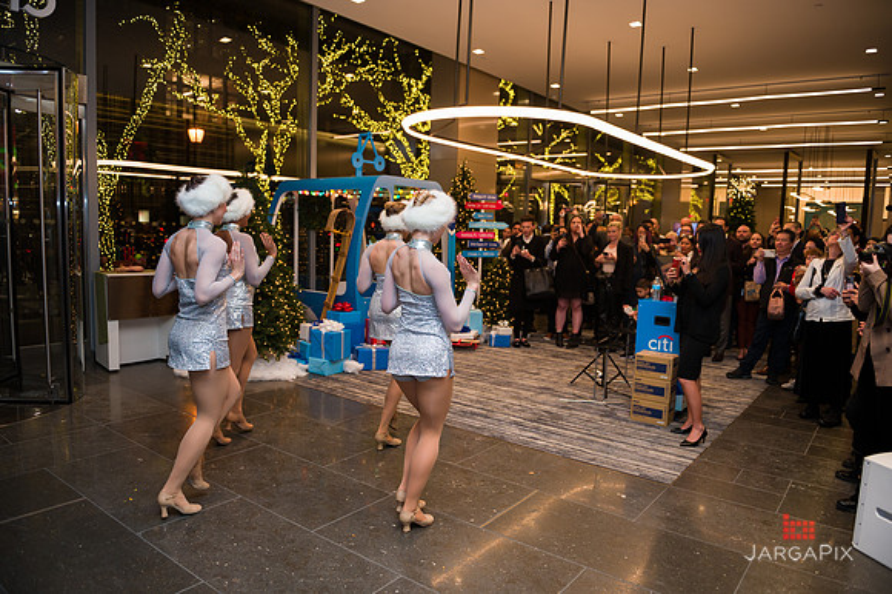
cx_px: 446
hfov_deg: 73.8
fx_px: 594
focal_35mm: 24
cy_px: 297
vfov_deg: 53.1
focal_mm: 24
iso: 400
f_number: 3.2
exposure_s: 1/160
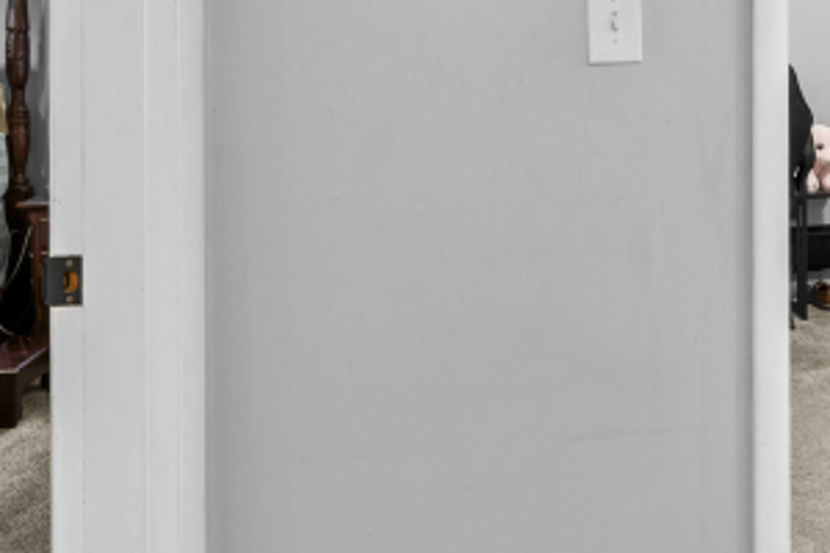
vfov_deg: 32.2
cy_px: 83
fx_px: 922
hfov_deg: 46.7
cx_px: 621
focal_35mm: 40
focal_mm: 16
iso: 400
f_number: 11
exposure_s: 1.6
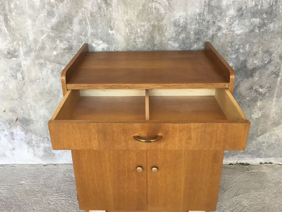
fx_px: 269
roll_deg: +2.1
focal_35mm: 33
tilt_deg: -24.5
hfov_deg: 55.3
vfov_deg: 42.9
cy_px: 104
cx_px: 136
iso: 64
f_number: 2.4
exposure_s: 1/33
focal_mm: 3.3
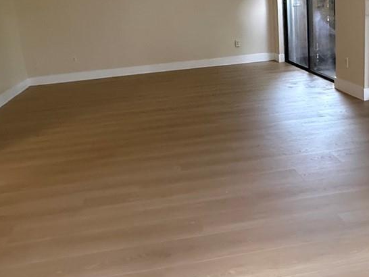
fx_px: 437
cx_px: 220
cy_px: 107
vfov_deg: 35.0
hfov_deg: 45.5
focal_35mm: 41
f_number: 2.2
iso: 640
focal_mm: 2.22
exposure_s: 1/60
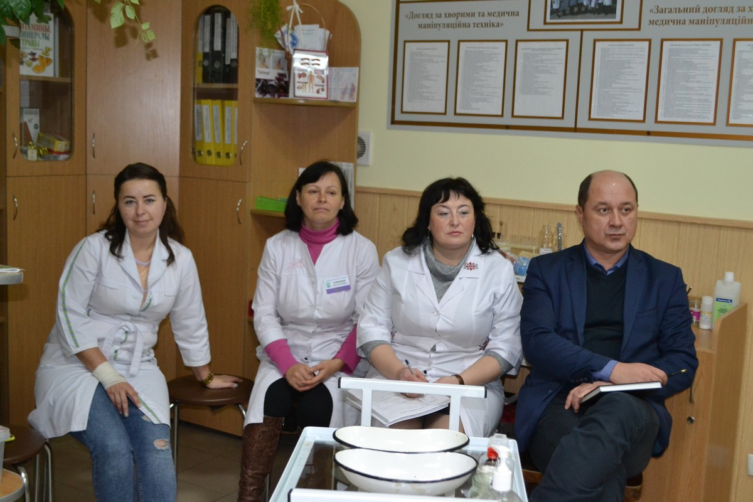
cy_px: 251
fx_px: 941
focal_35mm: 45
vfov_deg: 29.9
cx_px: 376
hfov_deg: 43.6
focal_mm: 30
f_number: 4.5
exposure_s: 1/60
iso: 2000
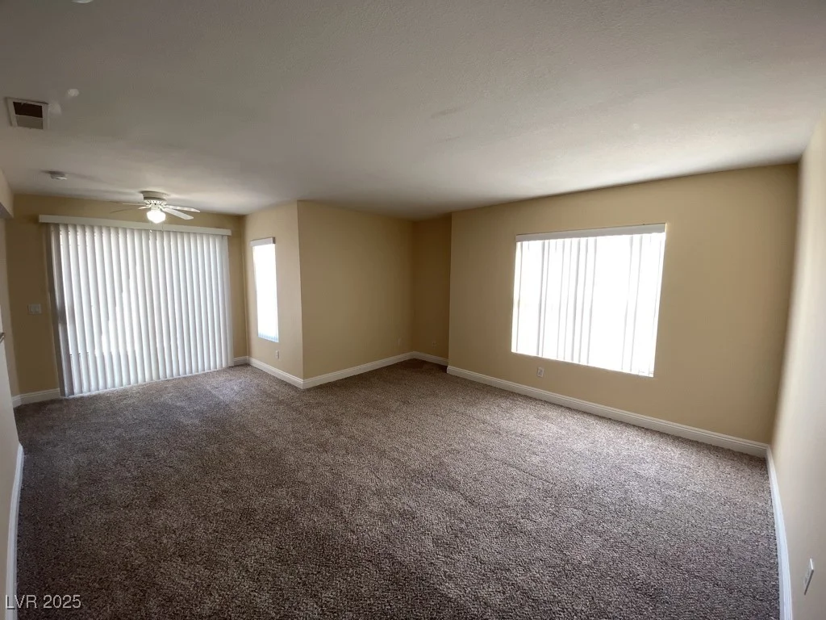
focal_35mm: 13
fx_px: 310
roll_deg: -0.4
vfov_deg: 89.9
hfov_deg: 106.2
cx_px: 413
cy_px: 310
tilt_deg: -6.6
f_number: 2.4
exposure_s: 1/61
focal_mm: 1.54
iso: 50
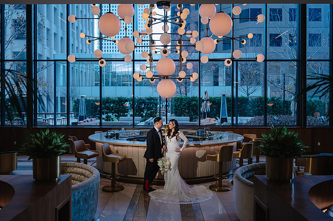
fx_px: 328
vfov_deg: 37.4
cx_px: 166
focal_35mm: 35
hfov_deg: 53.9
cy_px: 110
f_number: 2.5
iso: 100
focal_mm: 35
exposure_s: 1/200
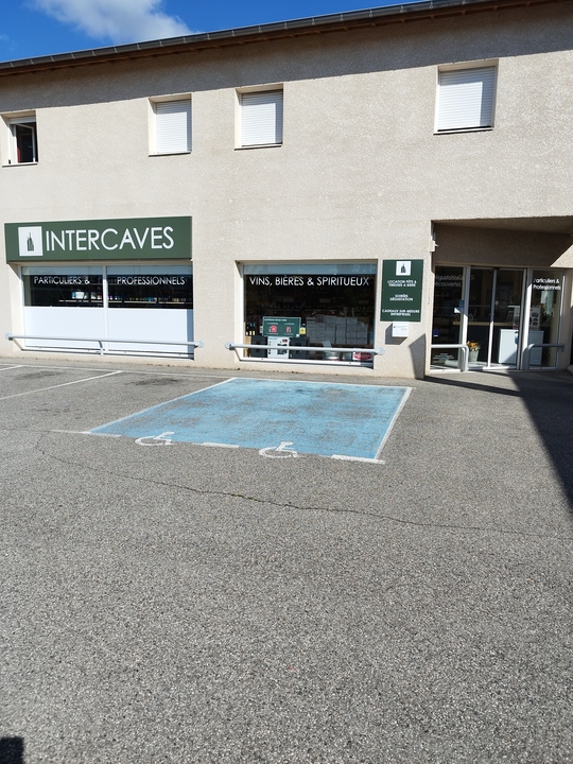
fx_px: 552
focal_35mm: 25
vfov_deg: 69.4
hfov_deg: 54.9
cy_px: 382
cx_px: 286
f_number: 1.89
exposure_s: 1/1173
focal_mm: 5.95
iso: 50
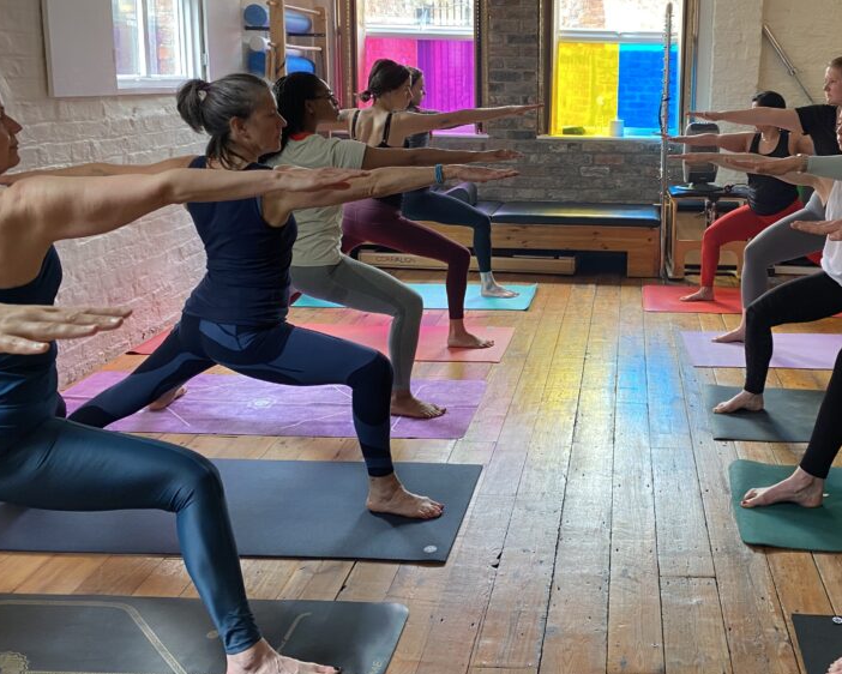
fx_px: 922
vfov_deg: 39.8
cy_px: 240
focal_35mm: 37
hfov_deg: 47.7
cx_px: 602
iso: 64
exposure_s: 1/50
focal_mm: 4.25
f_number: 1.8
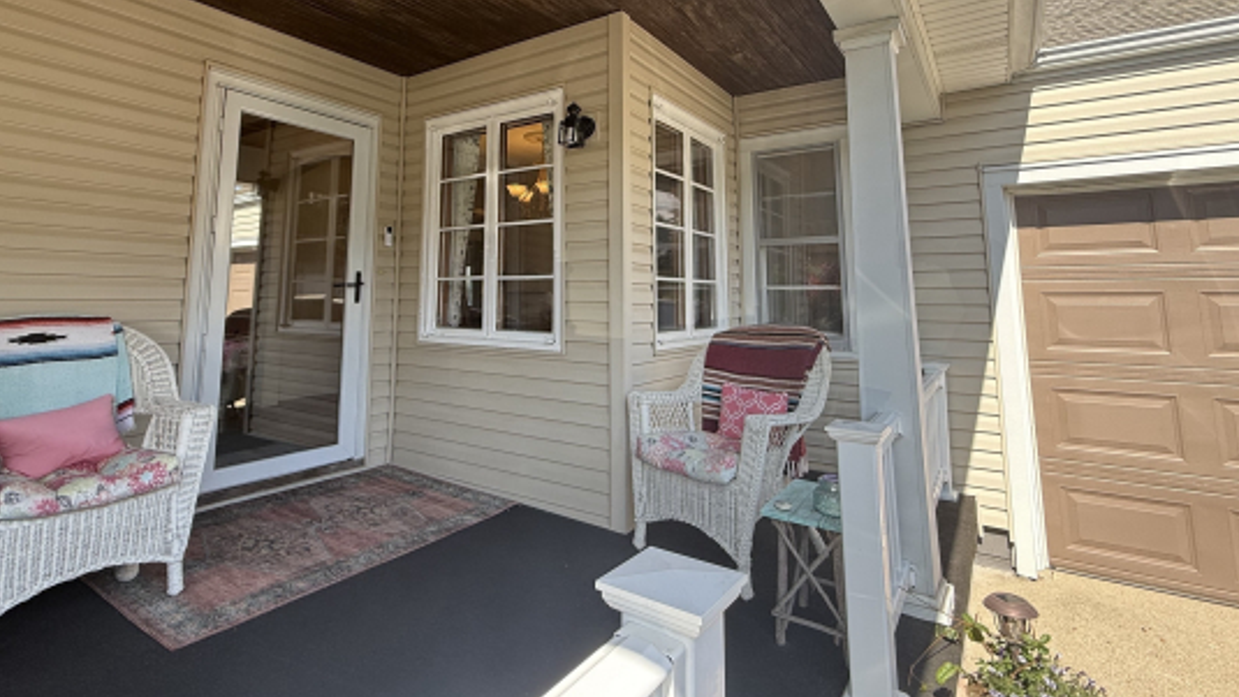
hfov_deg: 89.3
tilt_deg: +7.7
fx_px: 624
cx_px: 557
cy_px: 218
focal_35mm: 19
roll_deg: -0.7
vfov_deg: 56.7
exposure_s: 1/291
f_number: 2.2
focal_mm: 2.22
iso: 50
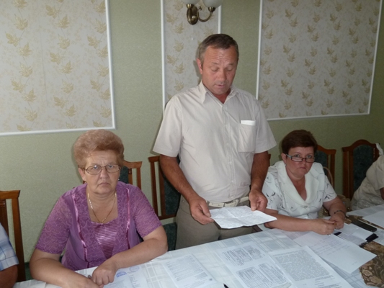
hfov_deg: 69.4
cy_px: 144
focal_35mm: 25
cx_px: 192
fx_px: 277
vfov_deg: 54.9
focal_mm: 4.1
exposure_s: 1/30
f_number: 3.3
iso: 200
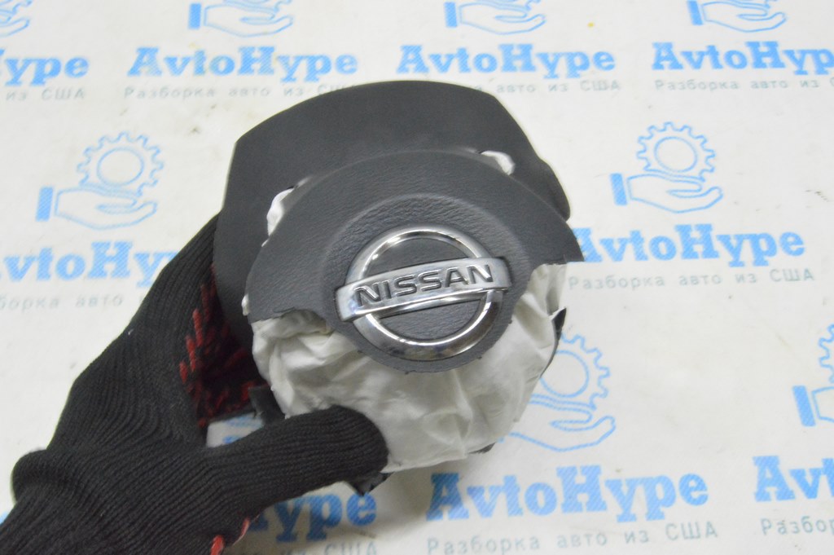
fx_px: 833
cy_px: 278
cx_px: 417
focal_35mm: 36
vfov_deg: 36.8
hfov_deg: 53.2
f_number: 20
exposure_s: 1/15
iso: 6400
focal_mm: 24
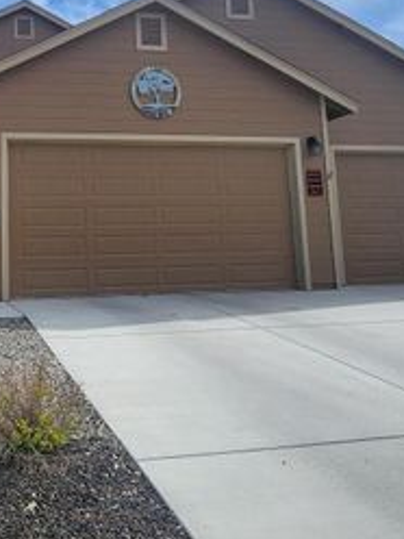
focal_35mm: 35
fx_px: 545
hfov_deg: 37.3
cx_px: 22
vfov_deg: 51.4
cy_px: 168
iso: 50
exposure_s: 1/4743
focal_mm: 2.2
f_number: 2.2
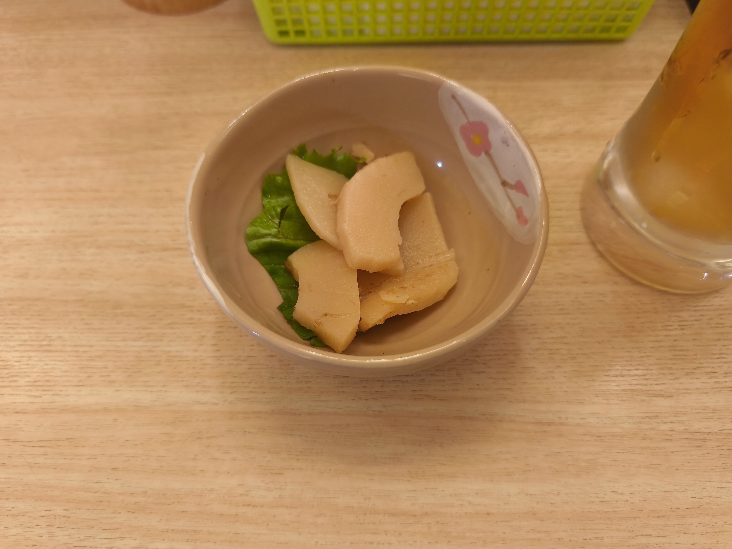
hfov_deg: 73.9
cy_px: 274
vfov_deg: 58.9
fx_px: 486
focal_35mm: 23
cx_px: 366
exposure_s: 1/50
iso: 400
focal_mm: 6.57
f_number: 1.6
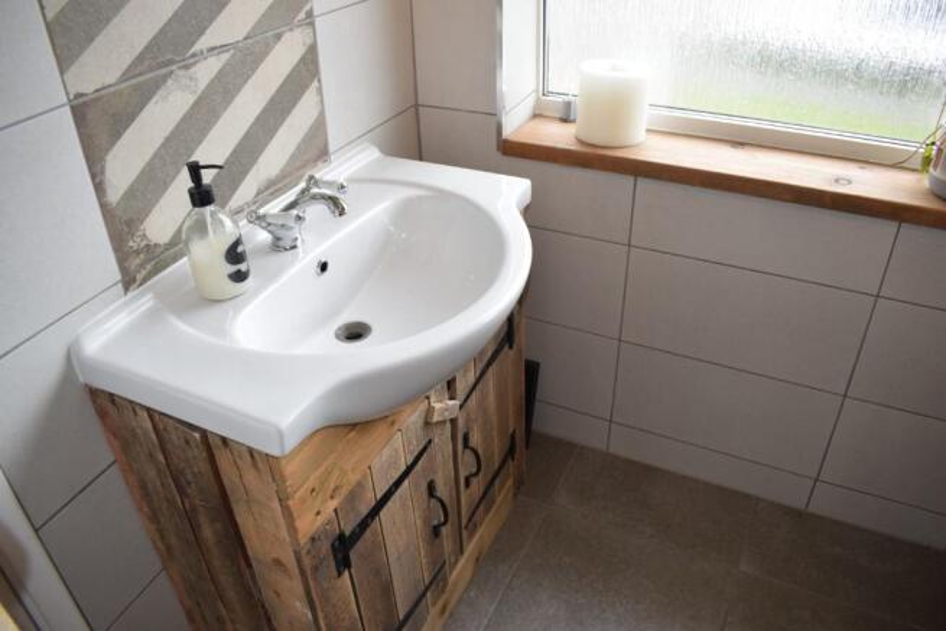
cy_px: 316
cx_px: 473
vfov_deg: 48.0
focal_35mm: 27
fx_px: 710
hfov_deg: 67.4
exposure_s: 1/125
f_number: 5.6
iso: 720
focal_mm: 18
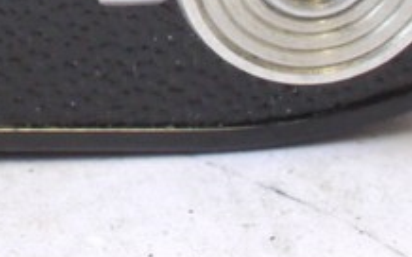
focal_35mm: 350
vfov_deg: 3.7
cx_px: -327
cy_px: -353
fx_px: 3928
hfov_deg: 5.9
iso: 800
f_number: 10
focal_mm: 30
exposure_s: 1/25
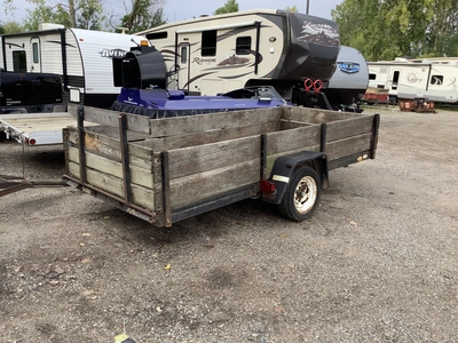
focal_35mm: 31
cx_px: 229
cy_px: 172
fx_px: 410
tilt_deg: -12.5
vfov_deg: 45.4
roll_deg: -2.5
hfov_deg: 58.4
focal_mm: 3.3
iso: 50
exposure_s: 1/120
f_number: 2.4
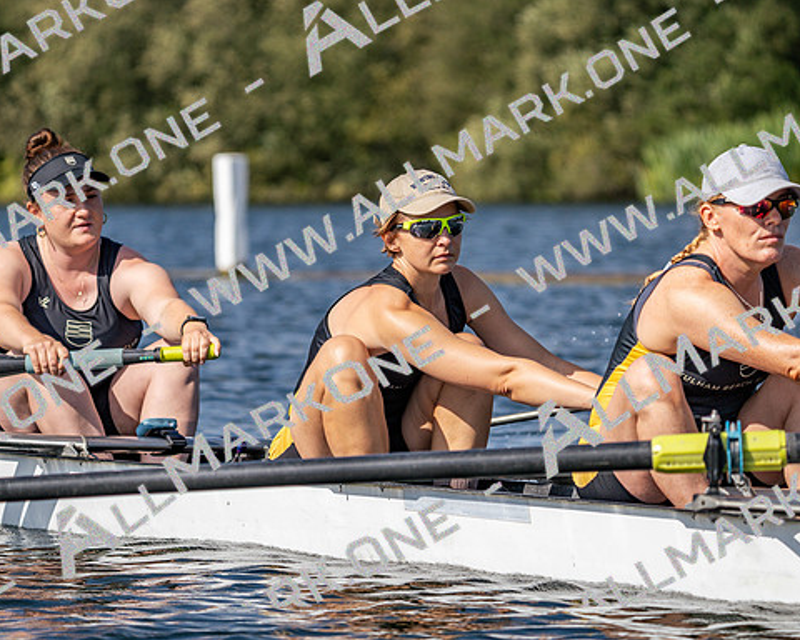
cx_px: 395
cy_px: 321
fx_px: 6180
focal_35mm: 261
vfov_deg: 5.9
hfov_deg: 7.4
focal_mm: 230
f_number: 5.6
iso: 160
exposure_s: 1/1600
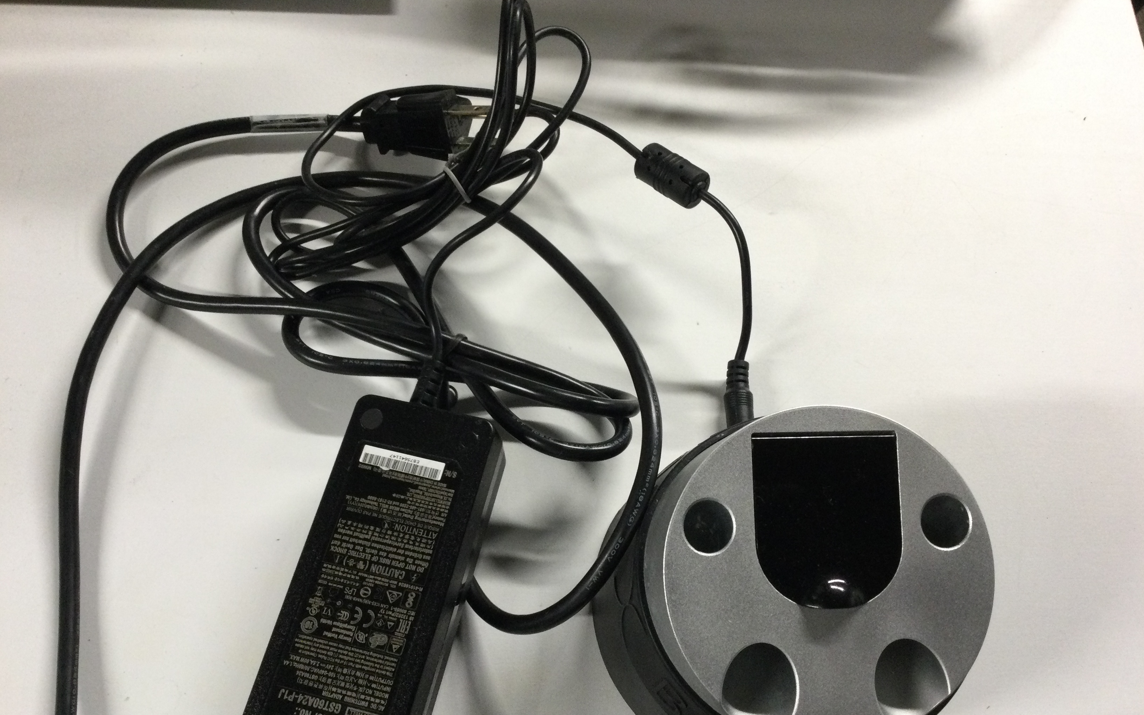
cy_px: 415
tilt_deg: -67.5
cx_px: 573
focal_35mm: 33
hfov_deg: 58.1
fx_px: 1029
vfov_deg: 38.2
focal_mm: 3.3
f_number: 2.4
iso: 100
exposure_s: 1/30
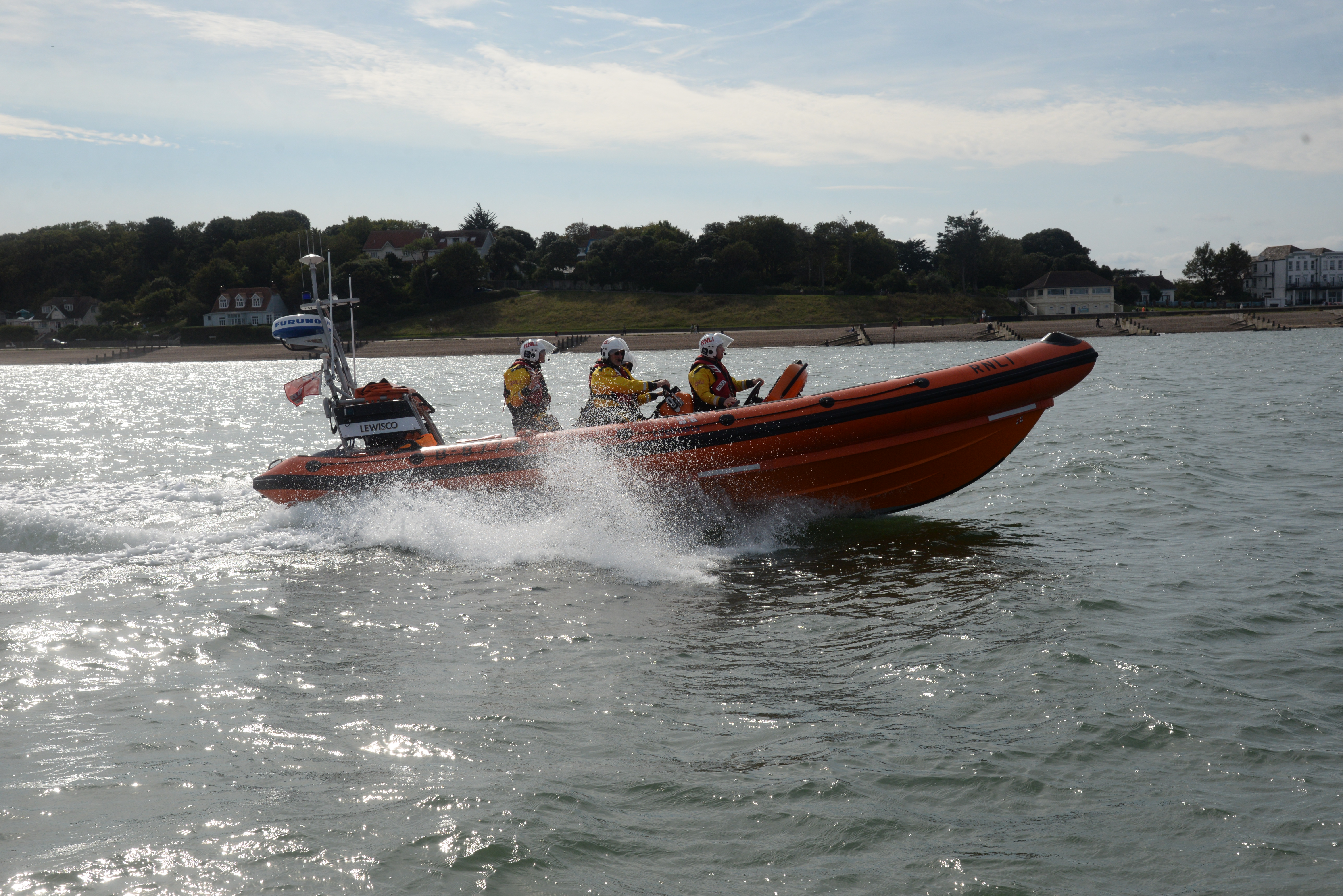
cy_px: 448
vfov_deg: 29.3
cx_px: 672
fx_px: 1717
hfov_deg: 42.7
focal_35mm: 46
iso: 800
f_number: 9
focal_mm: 46
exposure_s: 1/4000
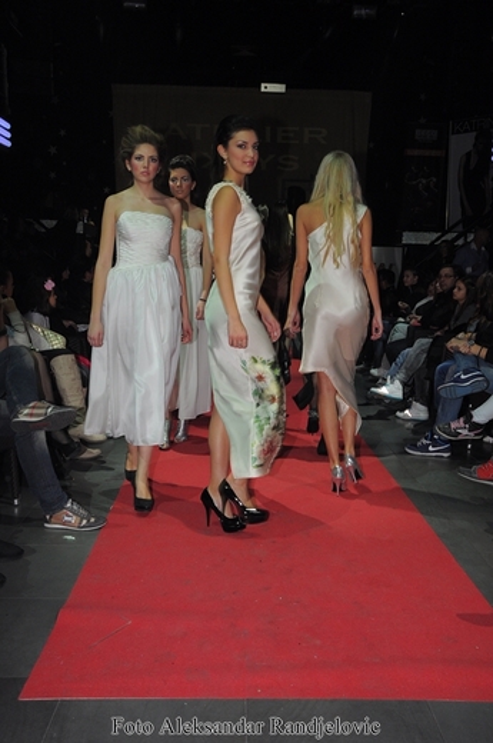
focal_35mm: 36
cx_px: 246
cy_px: 372
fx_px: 742
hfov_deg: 36.8
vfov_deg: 53.2
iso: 500
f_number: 7.1
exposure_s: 1/60
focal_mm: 24
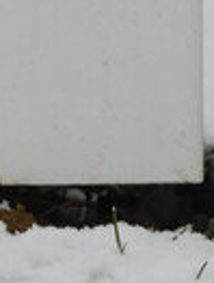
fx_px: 24354
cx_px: 162
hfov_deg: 0.5
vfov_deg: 0.7
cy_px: 447
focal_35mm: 2969
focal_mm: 116.5
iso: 140
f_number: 5.6
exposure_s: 1/250
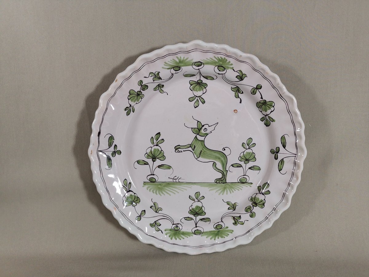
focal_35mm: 27
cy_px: 138
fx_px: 288
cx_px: 184
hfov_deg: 65.3
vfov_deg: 51.4
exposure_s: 1/100
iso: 80
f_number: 1.8
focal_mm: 4.75
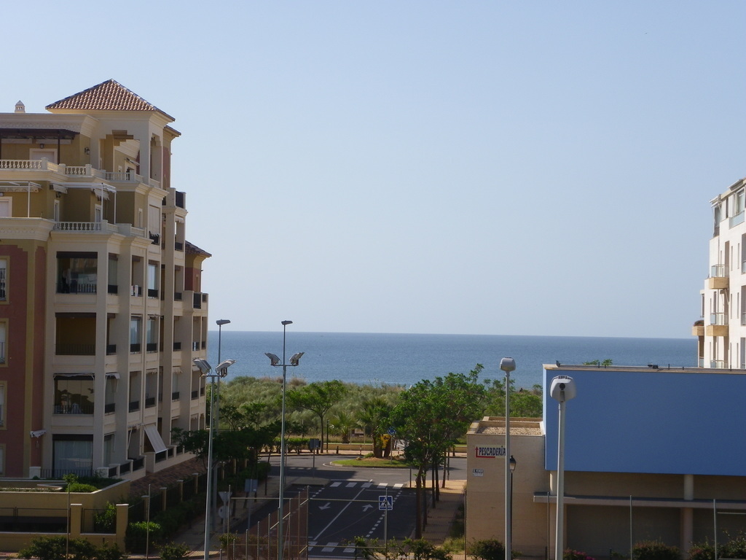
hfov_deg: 17.7
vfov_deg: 13.3
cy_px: 280
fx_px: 2392
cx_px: 373
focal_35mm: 111
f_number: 7.1
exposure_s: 1/200
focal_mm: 19.6
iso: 50
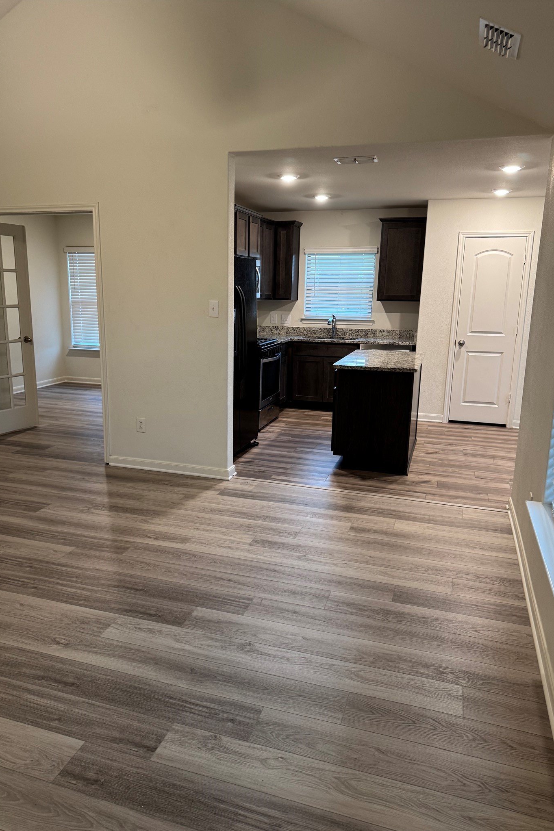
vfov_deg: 71.5
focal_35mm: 25
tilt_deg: -13.8
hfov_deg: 51.3
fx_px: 577
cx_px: 268
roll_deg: -1.9
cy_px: 415
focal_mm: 6.76
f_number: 1.78
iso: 200
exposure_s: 1/60
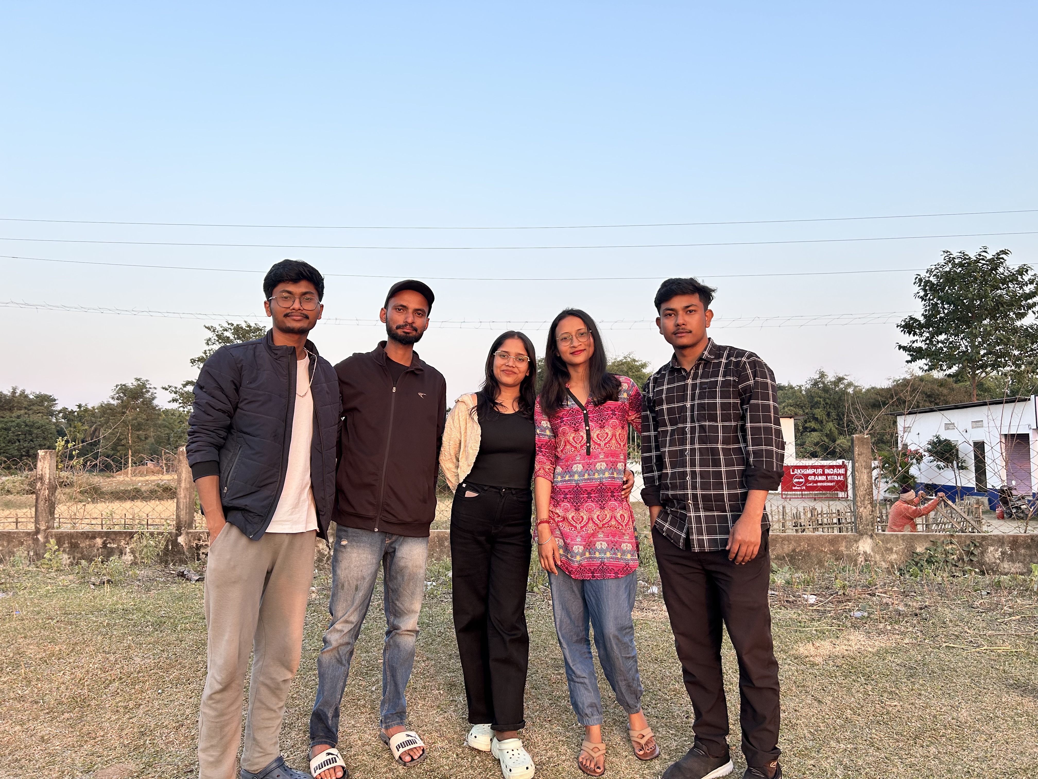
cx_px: 519
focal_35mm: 26
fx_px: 780
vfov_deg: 53.1
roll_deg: +0.2
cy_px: 390
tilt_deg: +4.5
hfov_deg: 67.3
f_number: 1.5
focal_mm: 5.7
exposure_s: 1/476
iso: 50
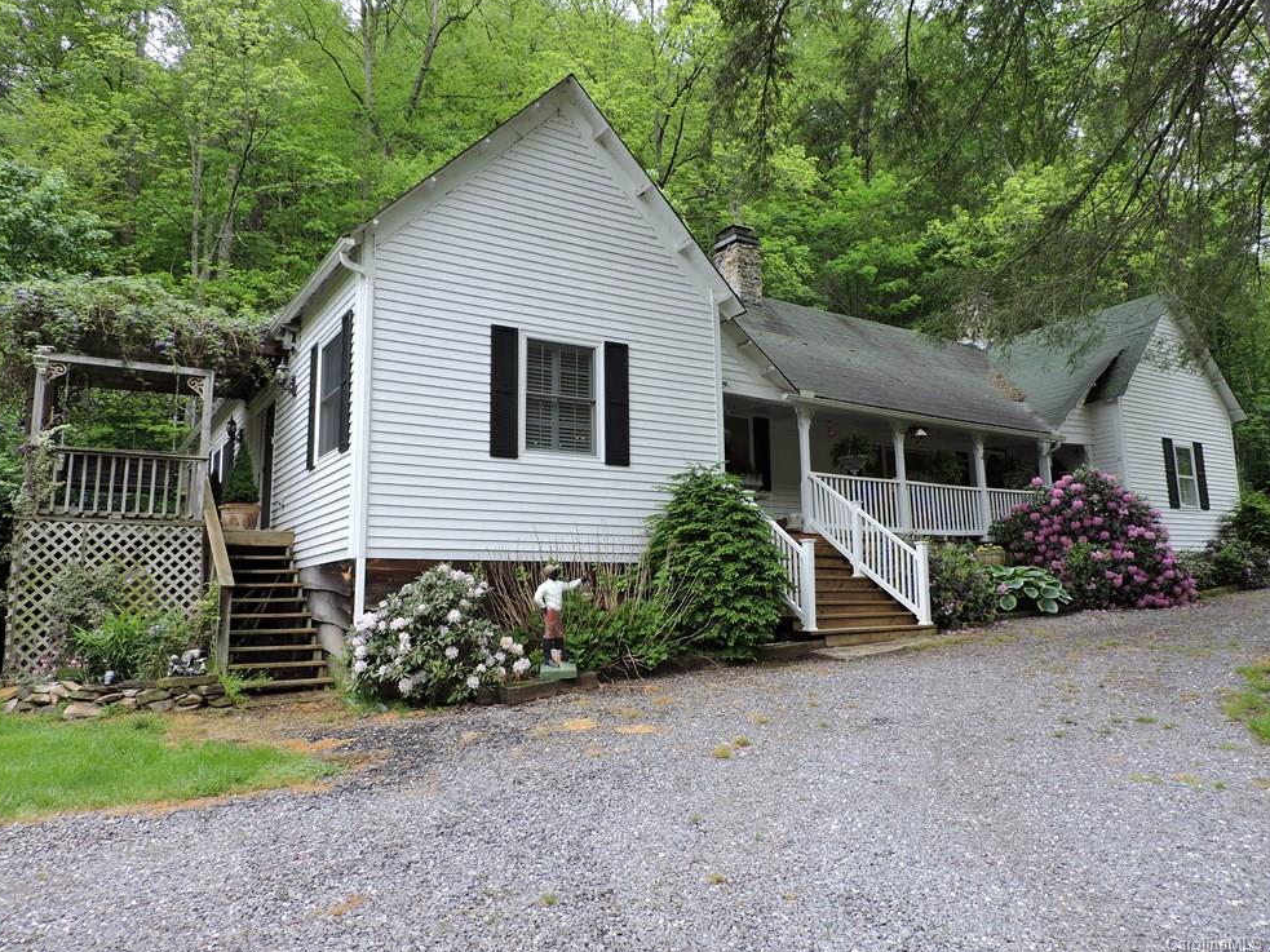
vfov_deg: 54.9
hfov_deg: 69.4
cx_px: 652
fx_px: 917
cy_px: 460
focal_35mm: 25
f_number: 3
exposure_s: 1/160
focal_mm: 4.3
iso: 100
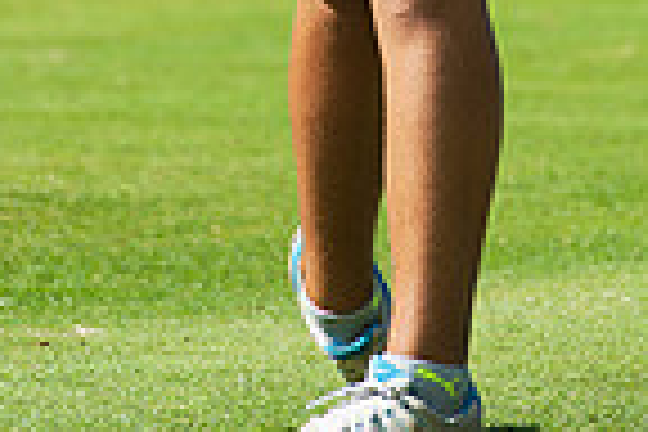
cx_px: 218
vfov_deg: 1.5
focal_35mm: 934
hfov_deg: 2.2
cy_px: -432
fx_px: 16811
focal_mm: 300
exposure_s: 1/3200
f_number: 5.6
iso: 200
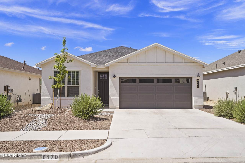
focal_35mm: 35
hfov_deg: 54.4
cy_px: 82
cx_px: 122
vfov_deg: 37.8
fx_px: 238
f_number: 8
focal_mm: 35
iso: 100
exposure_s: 1/30
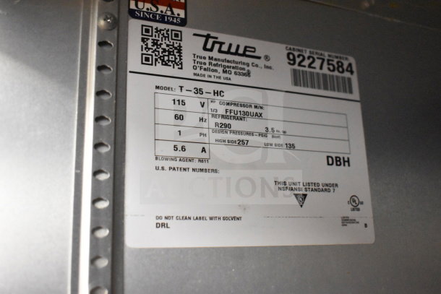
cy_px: 147
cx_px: 220
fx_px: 496
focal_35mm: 40
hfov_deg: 47.9
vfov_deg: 33.0
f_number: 4
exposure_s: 1/40
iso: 10000
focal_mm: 27
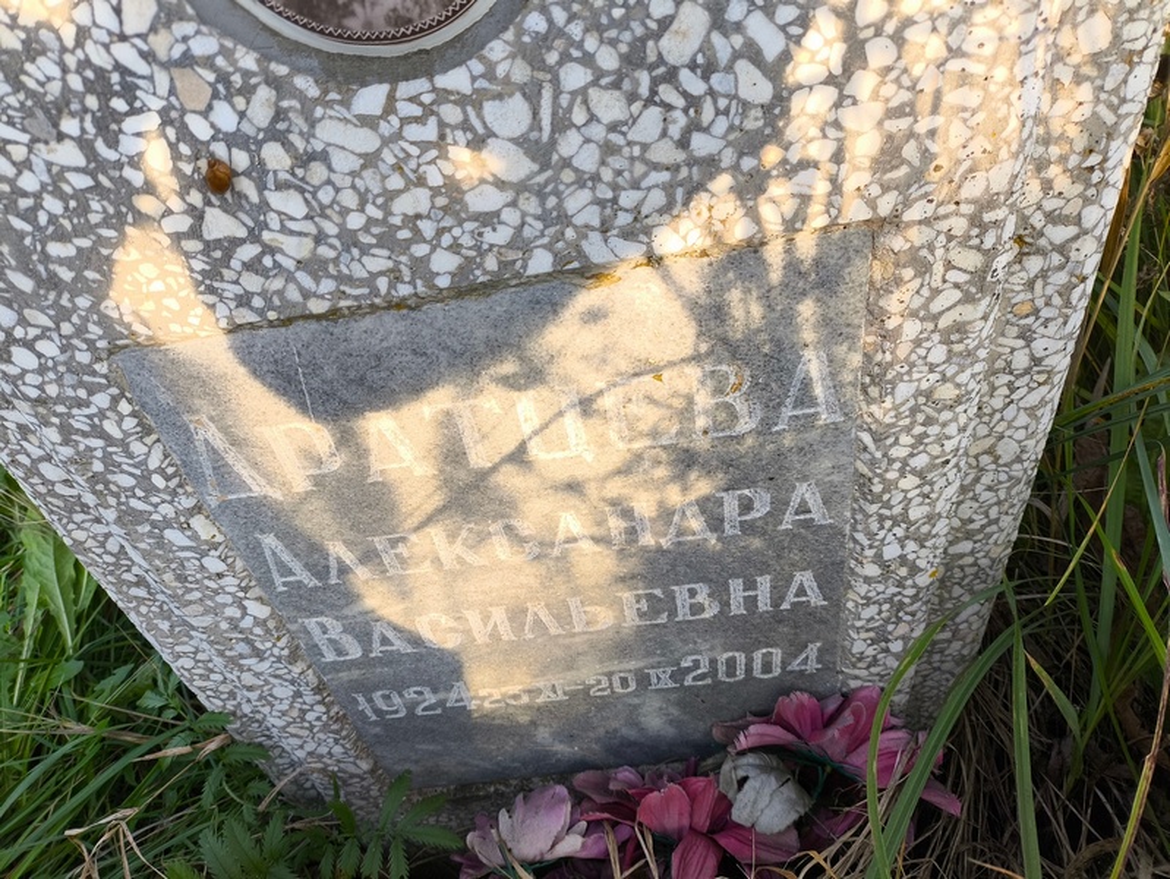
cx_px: 585
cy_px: 440
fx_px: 845
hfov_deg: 69.4
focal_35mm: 25
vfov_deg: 54.9
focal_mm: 4.71
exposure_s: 1/216
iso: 50
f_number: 1.7
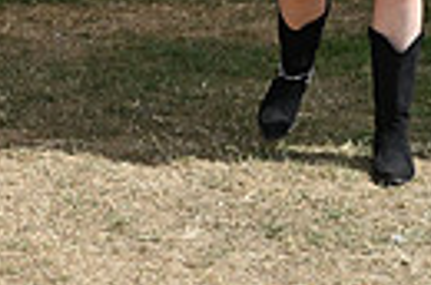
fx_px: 2245
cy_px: -316
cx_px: -209
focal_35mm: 188
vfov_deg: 7.0
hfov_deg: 10.6
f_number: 5.6
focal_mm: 42
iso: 500
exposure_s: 1/1600
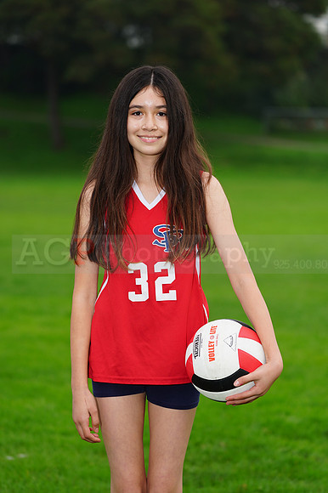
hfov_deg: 8.0
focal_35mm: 171
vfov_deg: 12.0
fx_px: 2340
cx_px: 164
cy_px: 246
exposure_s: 1/160
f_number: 5.6
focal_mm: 171
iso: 200
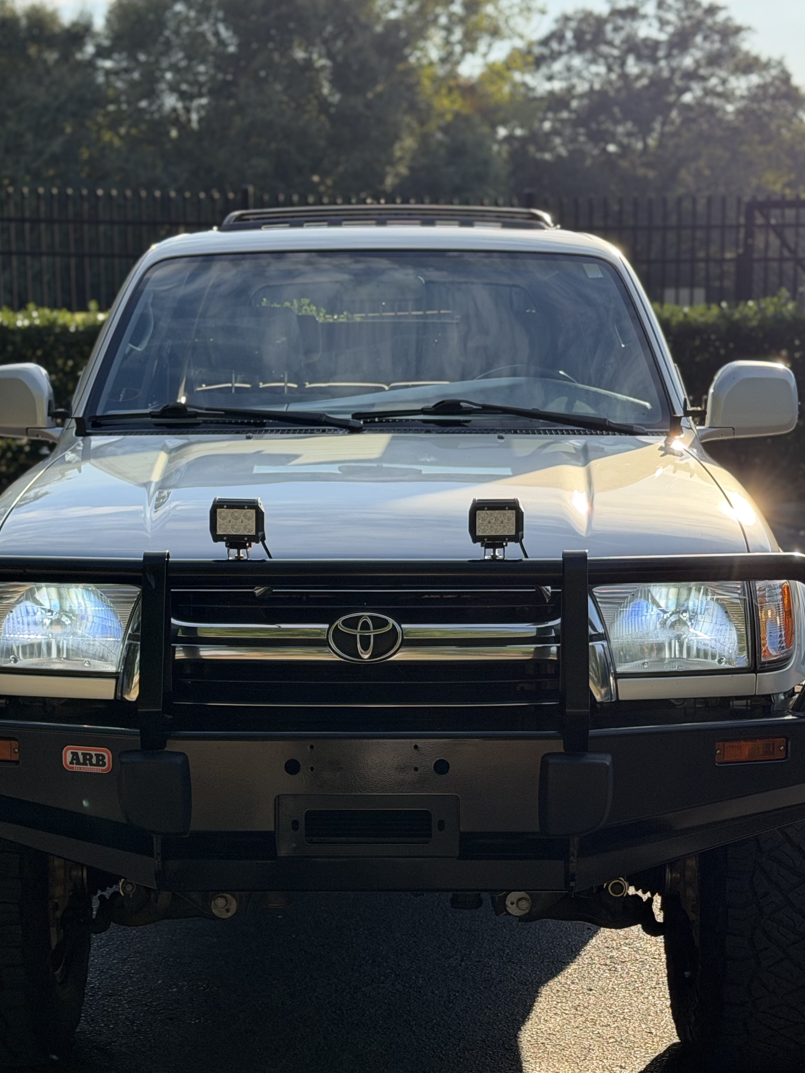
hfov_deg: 21.0
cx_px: 345
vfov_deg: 27.7
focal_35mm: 70
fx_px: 2170
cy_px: 664
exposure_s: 1/1931
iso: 64
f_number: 1.78
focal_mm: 6.76
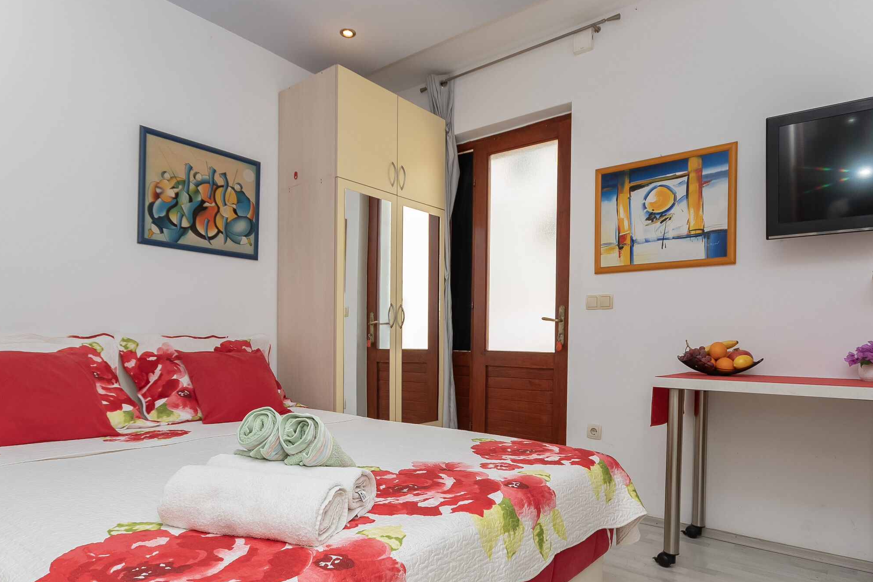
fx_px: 509
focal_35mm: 21
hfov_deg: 81.1
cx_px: 410
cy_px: 349
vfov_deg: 59.0
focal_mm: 10
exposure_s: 1/125
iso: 200
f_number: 5.6
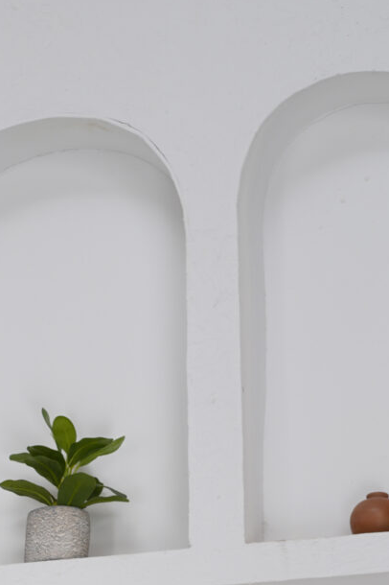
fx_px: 3407
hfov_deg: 6.3
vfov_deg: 9.3
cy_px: 1100
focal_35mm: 210
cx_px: -397
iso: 80
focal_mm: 50
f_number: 9
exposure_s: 1/160
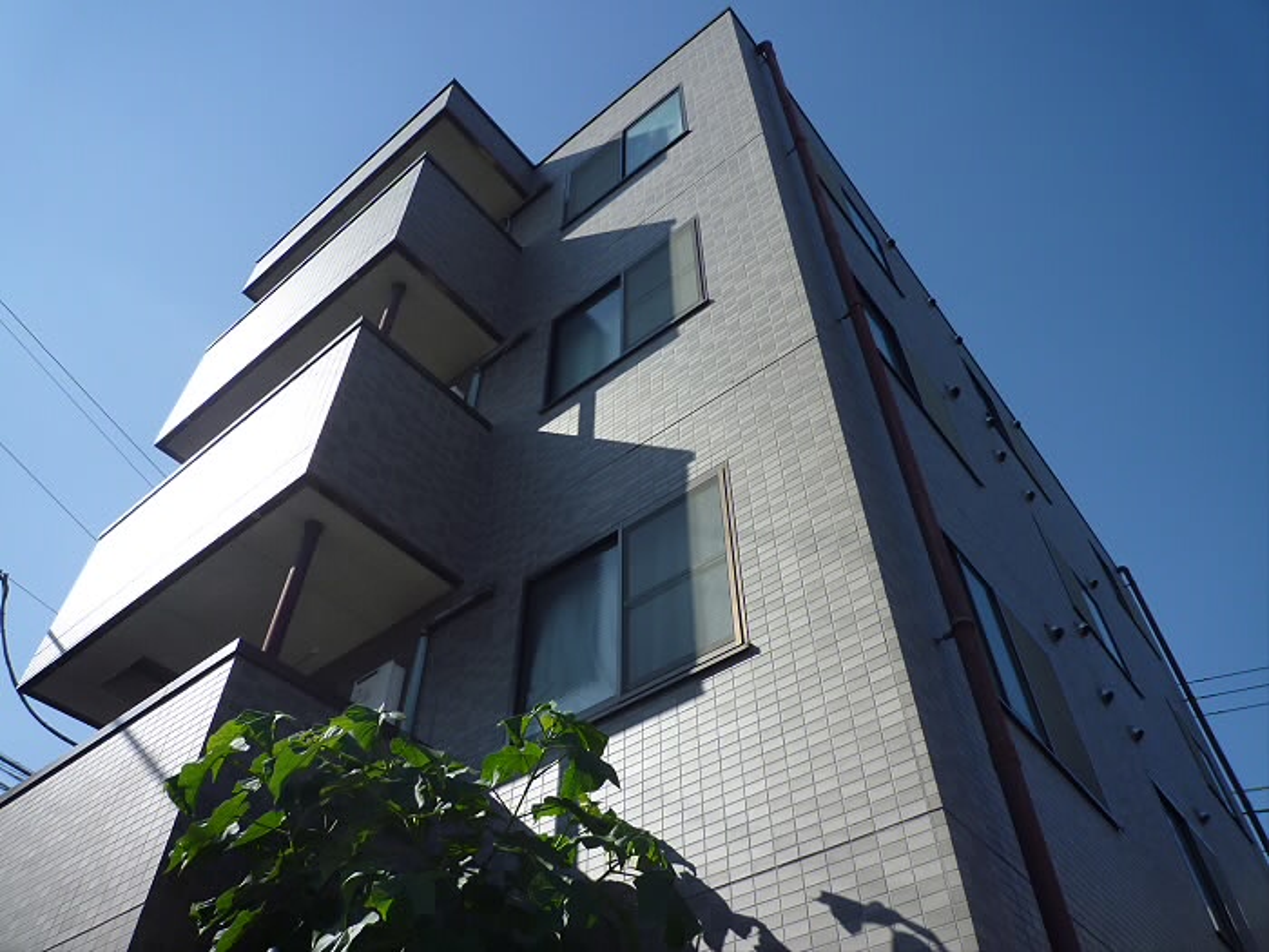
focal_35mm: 25
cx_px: 634
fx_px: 916
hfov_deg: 69.4
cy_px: 476
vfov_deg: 54.9
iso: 80
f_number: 4
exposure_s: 1/800
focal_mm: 4.4
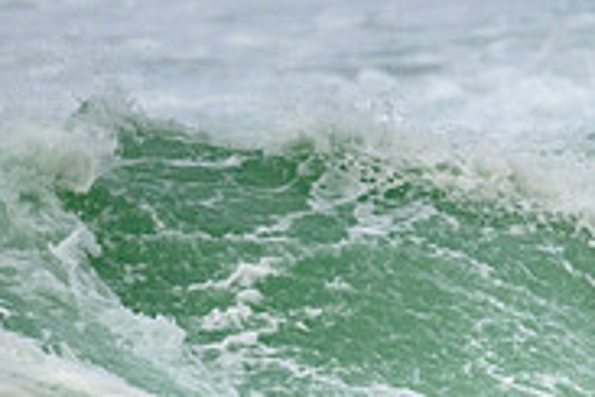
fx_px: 41977
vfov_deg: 0.5
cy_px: 591
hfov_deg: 0.8
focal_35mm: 2540
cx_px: 751
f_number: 11
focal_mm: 800
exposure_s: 1/2500
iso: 1000
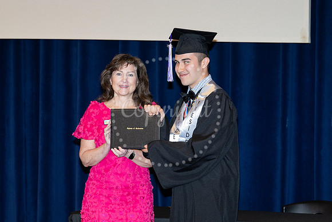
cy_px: 121
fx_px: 1380
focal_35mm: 150
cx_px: 170
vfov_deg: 9.2
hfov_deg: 13.7
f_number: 5.6
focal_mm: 115
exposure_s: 1/200
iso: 1000
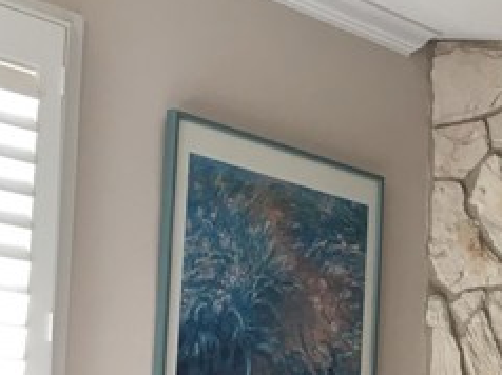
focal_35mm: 78
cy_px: 426
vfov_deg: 18.1
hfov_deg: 23.5
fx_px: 1130
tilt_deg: +4.8
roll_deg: -0.3
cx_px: 555
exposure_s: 1/30
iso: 32
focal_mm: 4.15
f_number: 2.2
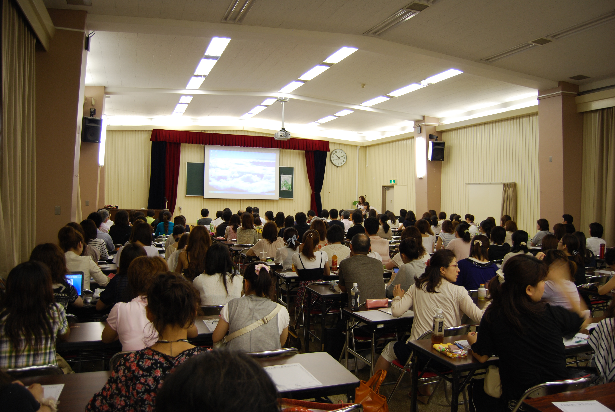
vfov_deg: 48.0
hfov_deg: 67.3
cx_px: 308
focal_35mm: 27
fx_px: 462
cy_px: 206
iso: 220
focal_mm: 18
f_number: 3.5
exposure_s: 1/30
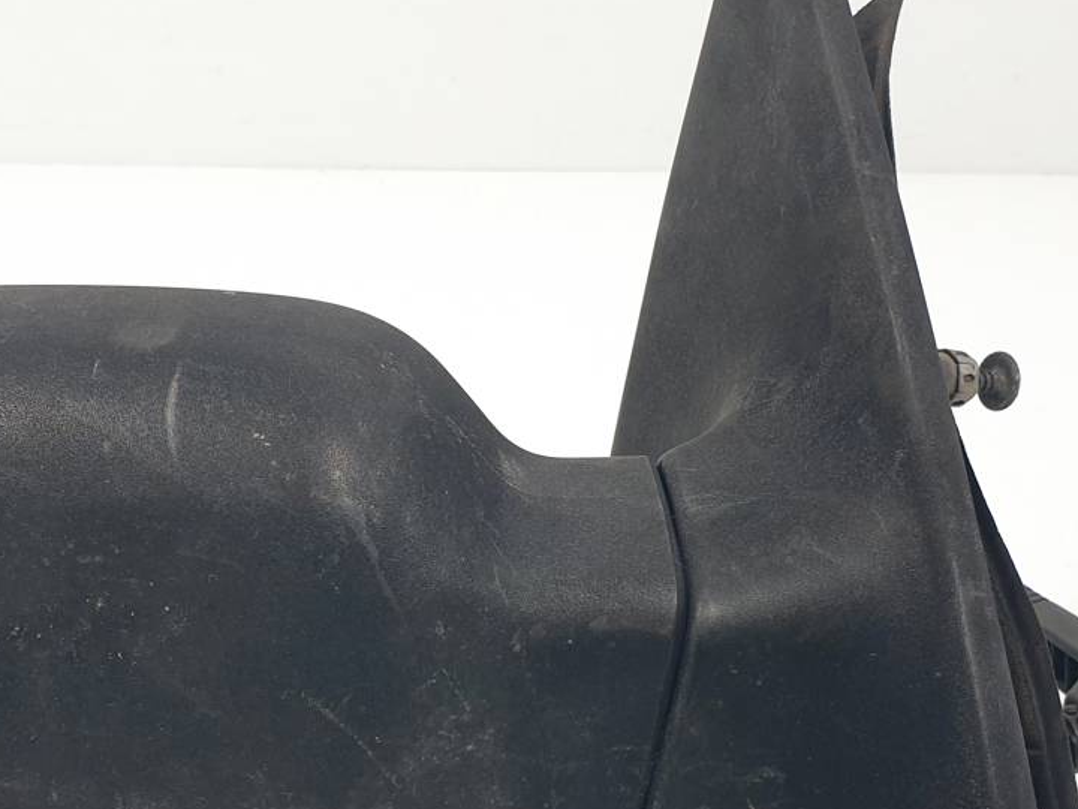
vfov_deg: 27.9
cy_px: 538
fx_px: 1619
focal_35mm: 52
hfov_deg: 36.8
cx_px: 484
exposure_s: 1/207
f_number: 2.4
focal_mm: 4.3
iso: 50
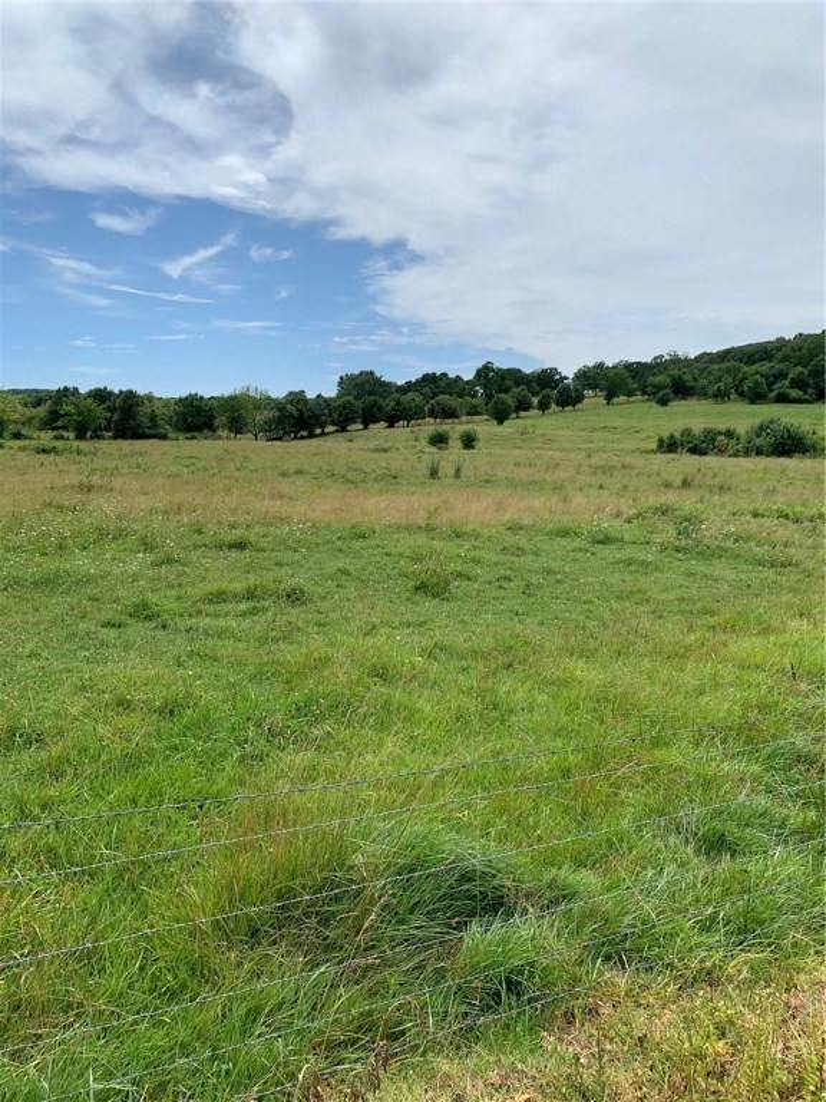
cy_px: 551
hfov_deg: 53.1
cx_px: 413
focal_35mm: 26
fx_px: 827
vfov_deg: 67.3
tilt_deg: -6.8
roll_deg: +0.6
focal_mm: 4.25
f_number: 1.8
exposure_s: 1/3185
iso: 25
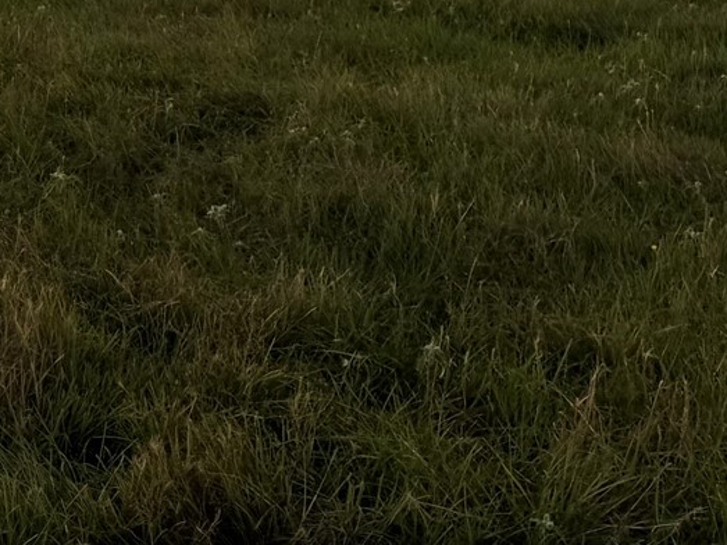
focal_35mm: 94
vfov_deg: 15.3
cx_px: -489
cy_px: -76
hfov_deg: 17.7
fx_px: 1974
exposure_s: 1/318
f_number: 1.78
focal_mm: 6.76
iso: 80
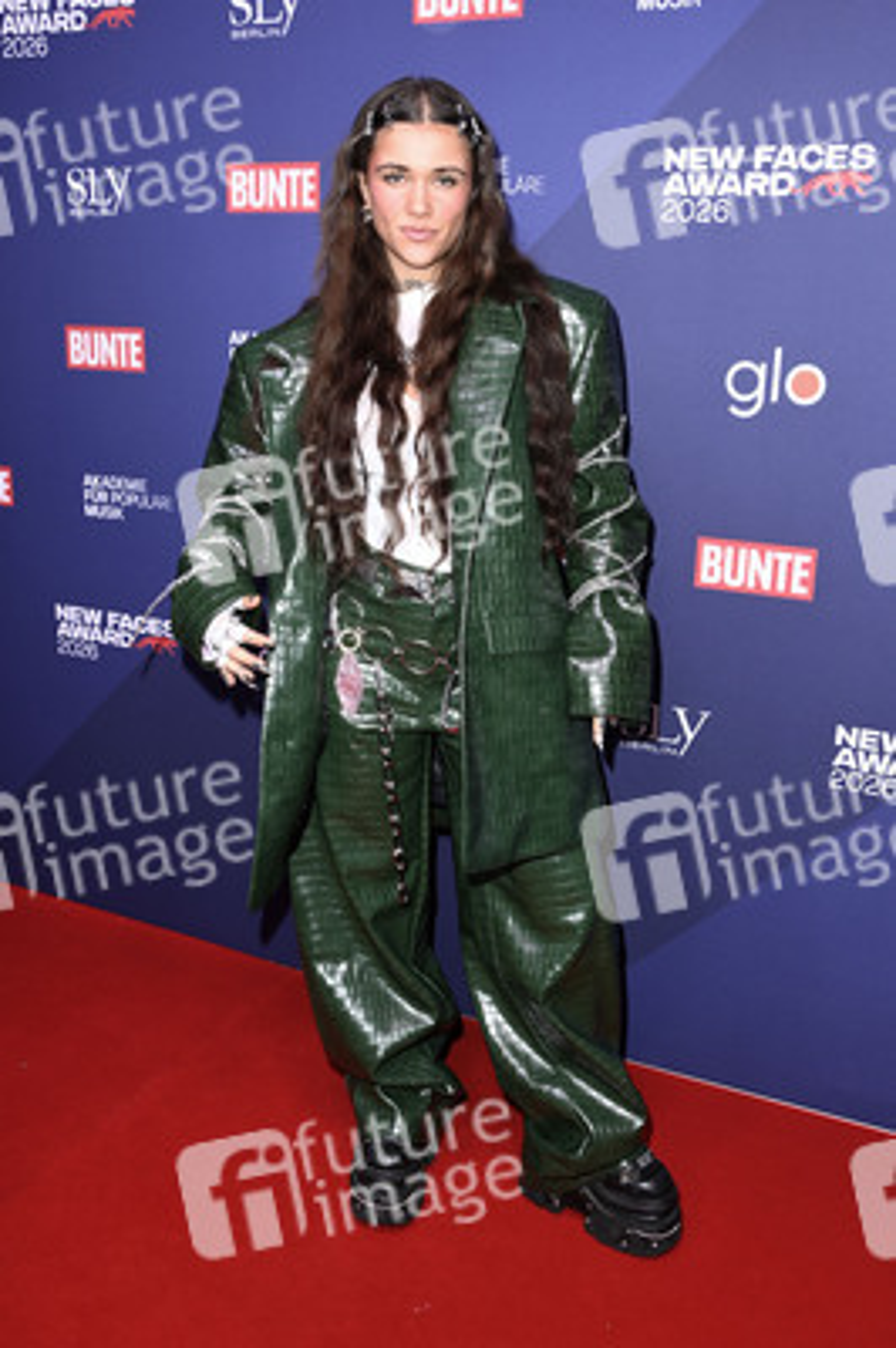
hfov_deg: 38.8
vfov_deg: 55.8
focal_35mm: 34
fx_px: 1271
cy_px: 674
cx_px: 448
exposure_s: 1/250
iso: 800
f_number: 5.6
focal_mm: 34
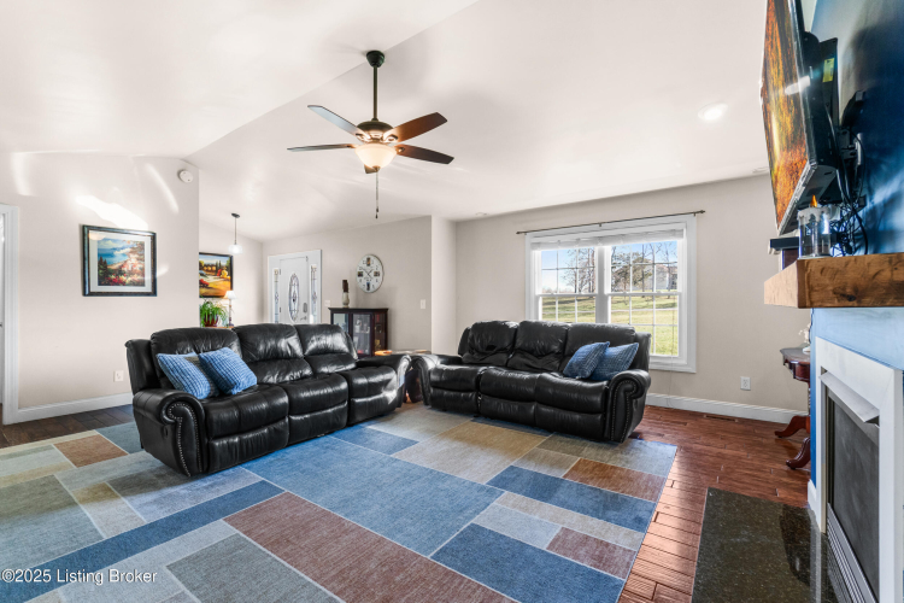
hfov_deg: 100.4
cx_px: 452
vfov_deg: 77.3
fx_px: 377
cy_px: 302
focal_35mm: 15
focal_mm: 10
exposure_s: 1/5
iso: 400
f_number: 8
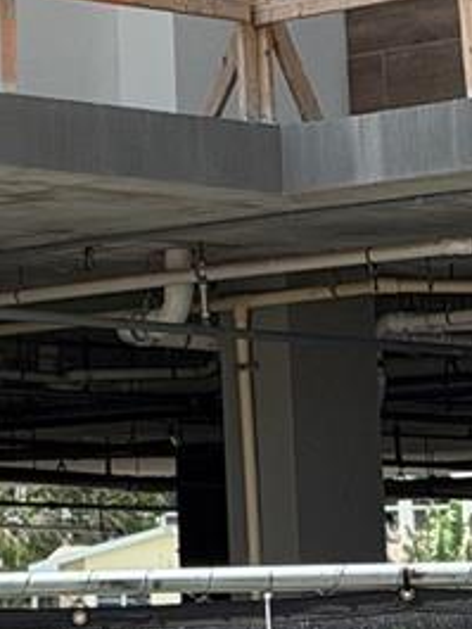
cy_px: -646
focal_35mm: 217
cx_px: -187
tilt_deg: +19.3
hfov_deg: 6.8
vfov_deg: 8.6
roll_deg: +0.7
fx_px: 3942
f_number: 1.78
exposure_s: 1/2342
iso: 64
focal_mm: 6.76
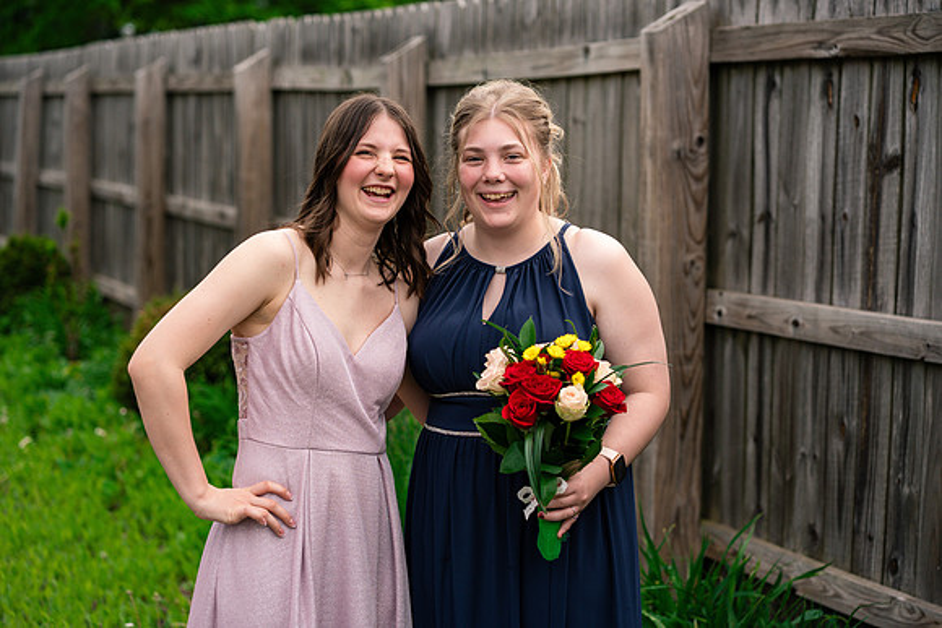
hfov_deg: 23.9
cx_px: 471
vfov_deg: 16.1
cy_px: 314
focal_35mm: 85
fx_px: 2225
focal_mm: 85
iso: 400
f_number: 3.5
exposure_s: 1/800
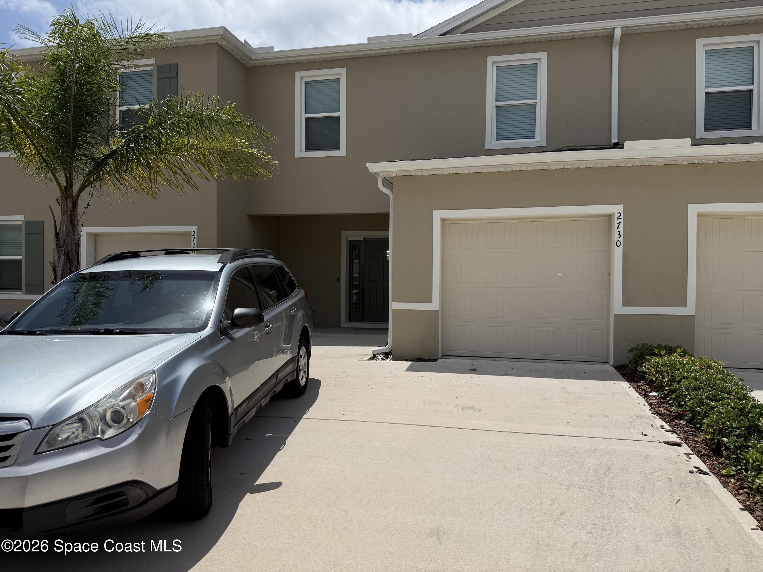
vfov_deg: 56.8
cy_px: 286
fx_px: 529
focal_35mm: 24
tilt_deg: +0.4
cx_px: 382
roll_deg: -0.6
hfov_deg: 71.6
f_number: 1.78
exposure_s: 1/10309
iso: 80
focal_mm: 6.76
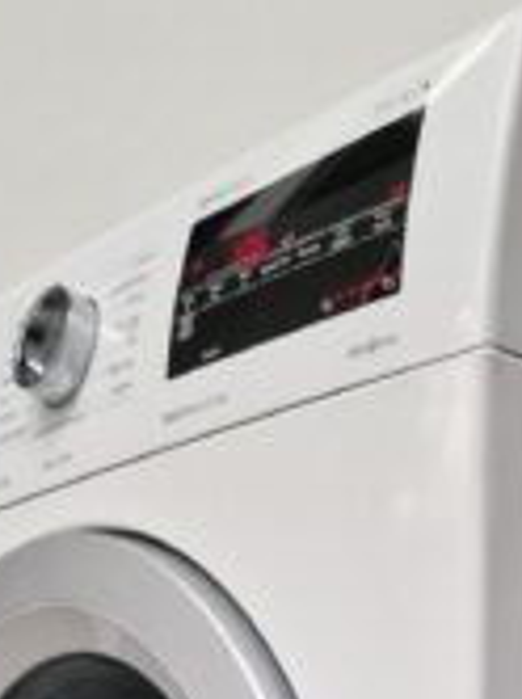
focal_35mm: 74
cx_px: 442
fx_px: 1492
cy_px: 1034
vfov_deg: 22.1
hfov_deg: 19.6
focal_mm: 6.4
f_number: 1.8
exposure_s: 1/100
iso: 200
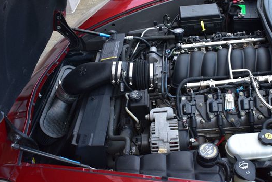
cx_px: 162
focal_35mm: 39
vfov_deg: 34.5
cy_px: 91
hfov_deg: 49.7
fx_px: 292
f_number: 9
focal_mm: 21
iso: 400
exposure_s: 1/100
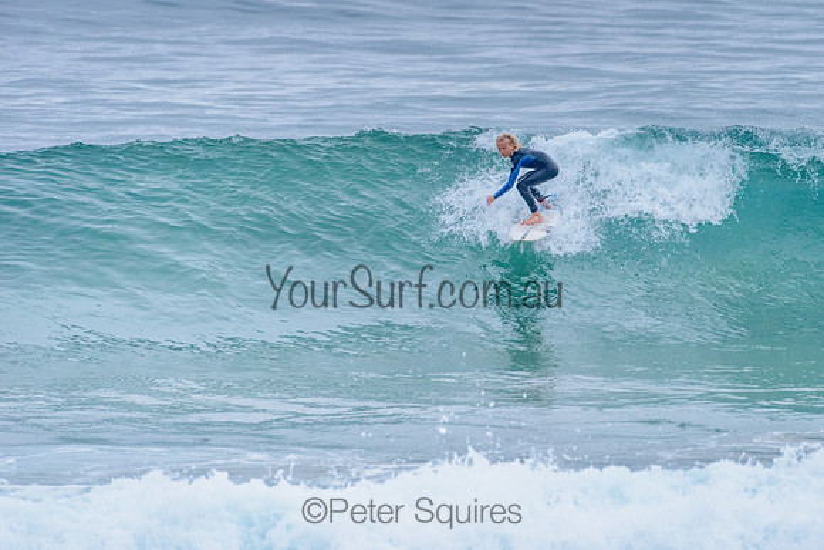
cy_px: 213
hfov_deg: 3.4
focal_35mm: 613
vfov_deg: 2.2
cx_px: 505
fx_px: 14030
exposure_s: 1/2000
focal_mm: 500
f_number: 5.6
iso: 2200
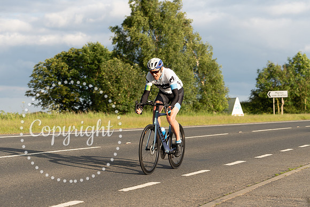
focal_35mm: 79
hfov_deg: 25.5
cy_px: 104
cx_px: 155
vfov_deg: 17.2
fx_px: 685
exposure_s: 1/500
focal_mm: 77
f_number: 4
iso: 125
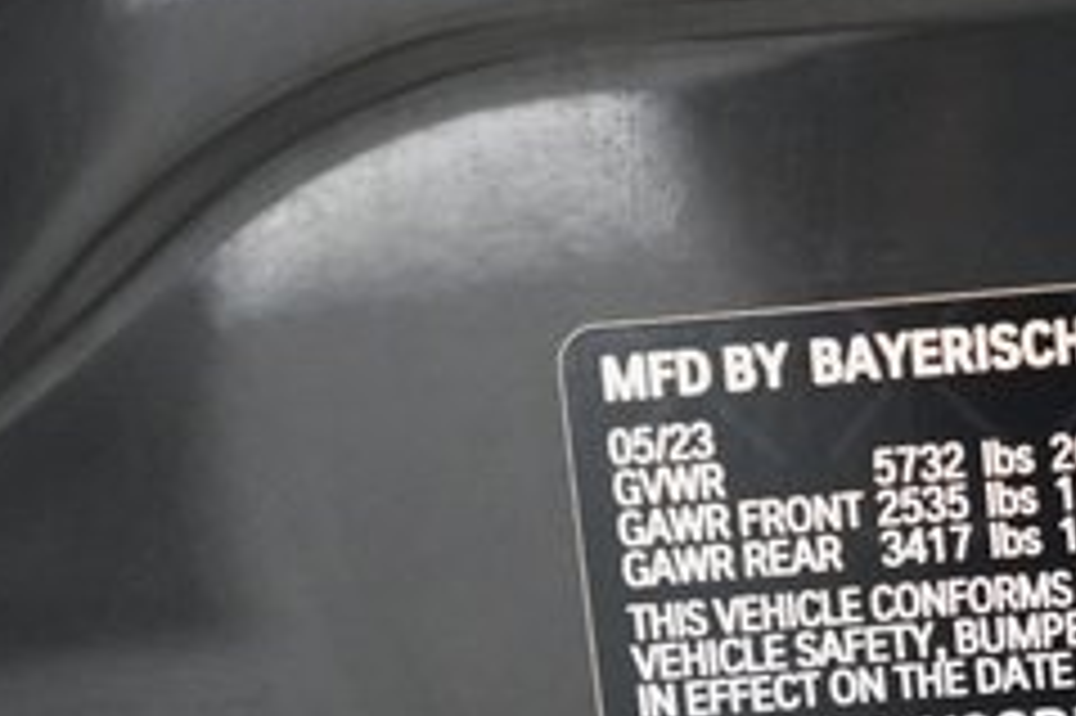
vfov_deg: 18.1
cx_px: 1234
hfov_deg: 24.8
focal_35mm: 75
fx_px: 2240
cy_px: 531
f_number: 2.8
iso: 10000
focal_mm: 28
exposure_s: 1/160
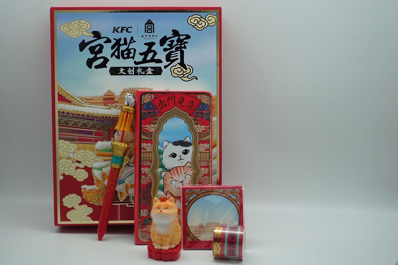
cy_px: 132
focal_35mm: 64
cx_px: 199
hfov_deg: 31.4
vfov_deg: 21.2
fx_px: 708
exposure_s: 1/100
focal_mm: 23.53
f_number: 2.8
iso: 80
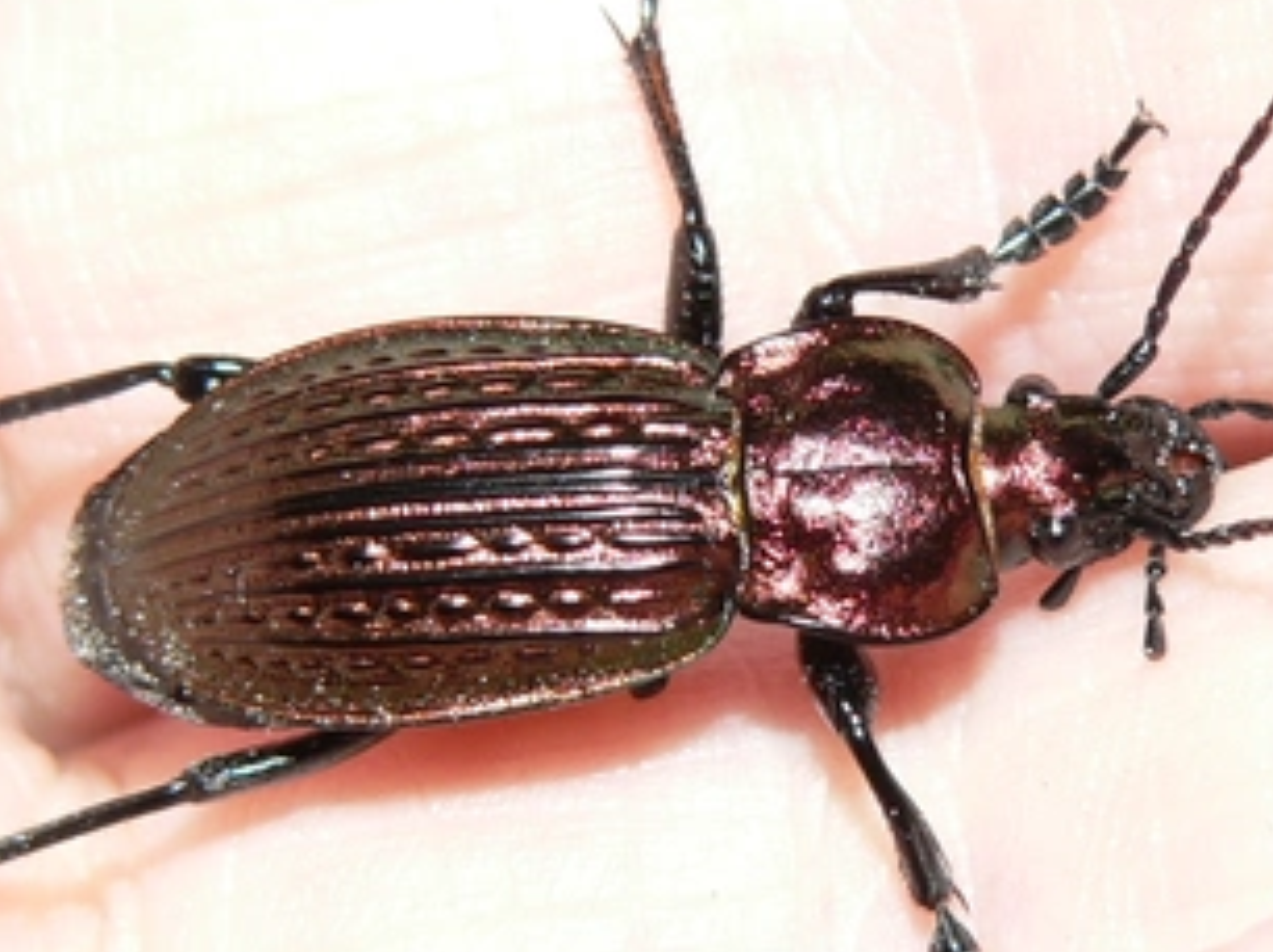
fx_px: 7386
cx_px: 661
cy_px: 570
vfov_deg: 7.4
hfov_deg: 9.9
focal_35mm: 201
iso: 100
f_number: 4
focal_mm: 16.1
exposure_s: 1/60
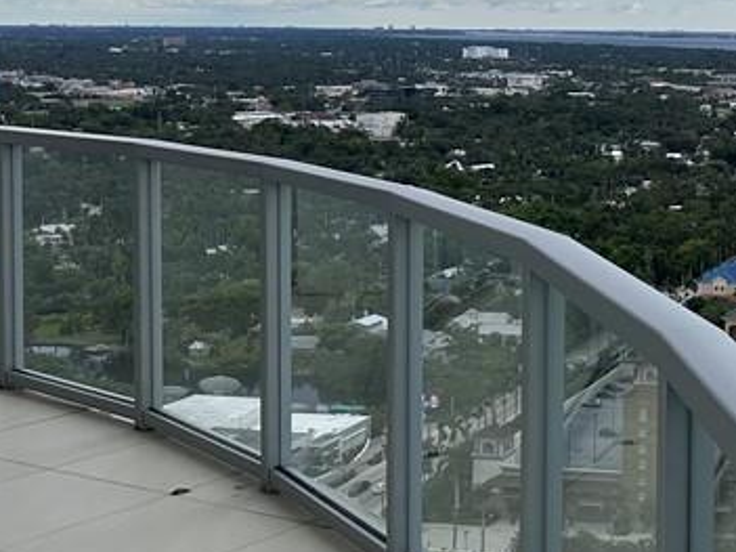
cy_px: 111
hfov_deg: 25.0
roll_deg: -0.3
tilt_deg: -2.7
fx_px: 1488
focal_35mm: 70
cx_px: 885
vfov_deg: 20.8
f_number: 1.78
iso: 80
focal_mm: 6.86
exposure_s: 1/6623
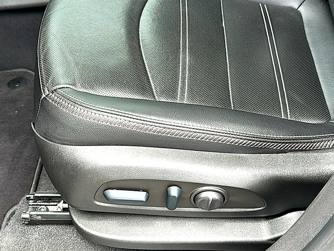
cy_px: 126
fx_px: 376
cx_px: 167
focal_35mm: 39
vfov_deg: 36.8
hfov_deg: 47.9
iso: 80
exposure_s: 1/192
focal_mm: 6.86
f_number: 1.78
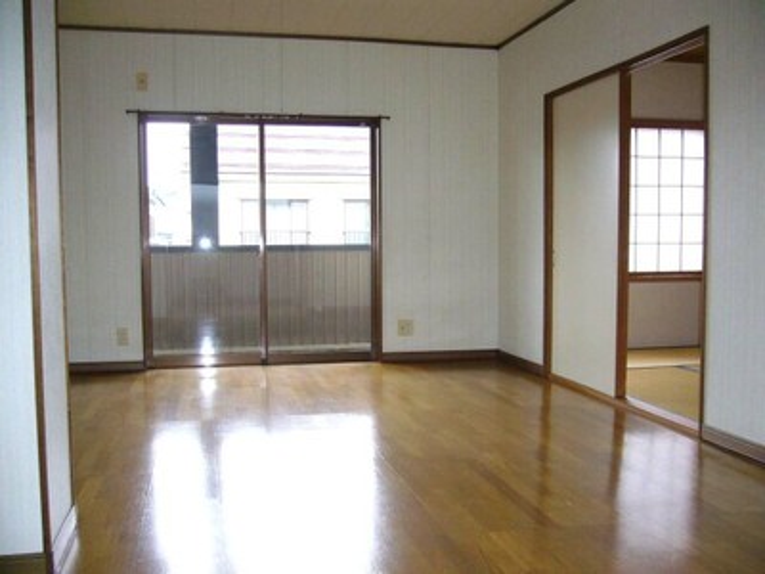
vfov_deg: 40.7
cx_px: 382
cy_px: 287
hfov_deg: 52.6
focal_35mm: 35
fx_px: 773
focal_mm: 5.8
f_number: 2.8
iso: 160
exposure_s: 1/60
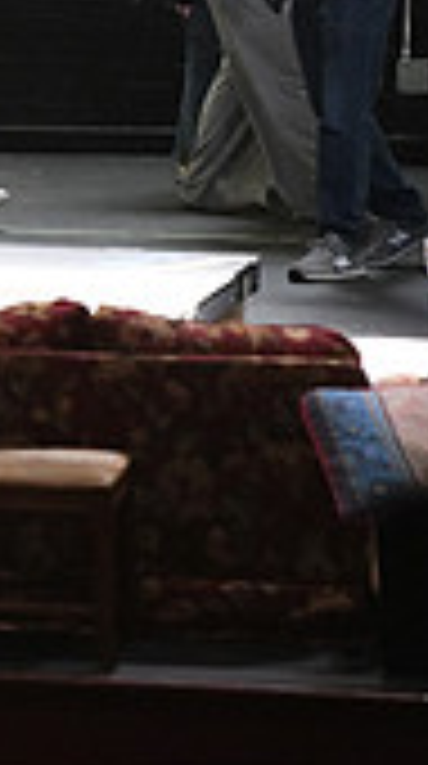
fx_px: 14538
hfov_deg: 1.7
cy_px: 74
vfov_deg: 3.0
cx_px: -865
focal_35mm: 717
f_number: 2.8
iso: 12800
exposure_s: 1/200
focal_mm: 200
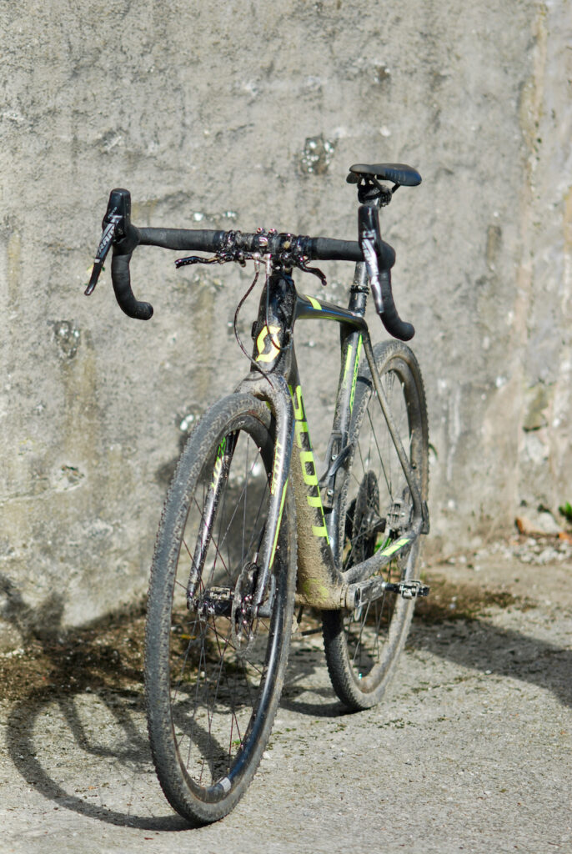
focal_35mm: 158
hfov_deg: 8.7
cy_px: 427
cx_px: 286
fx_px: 3741
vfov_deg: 13.0
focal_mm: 105
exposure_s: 1/800
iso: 100
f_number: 2.8
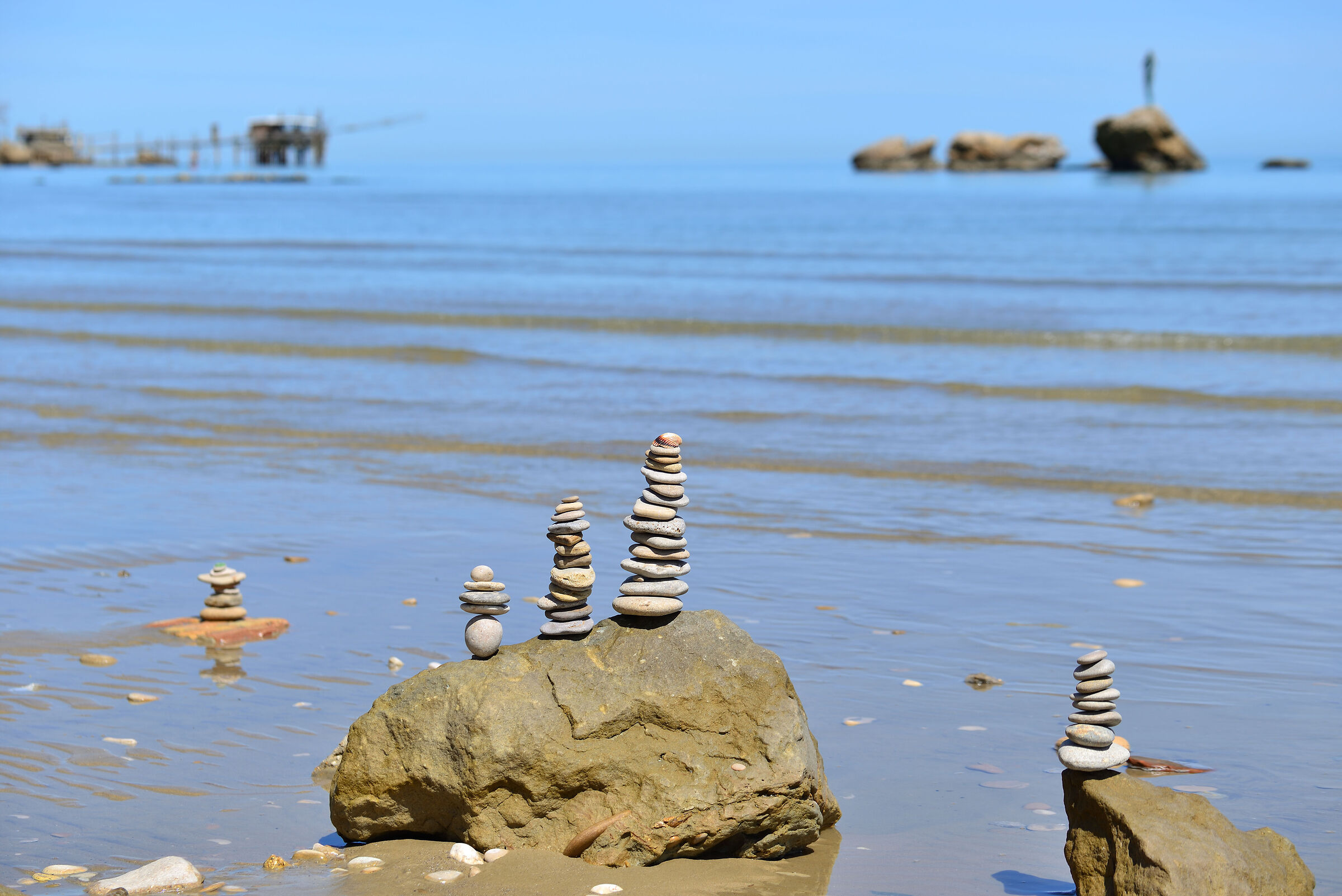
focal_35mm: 90
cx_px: 671
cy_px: 448
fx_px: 3356
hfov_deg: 22.6
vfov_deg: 15.2
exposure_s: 1/400
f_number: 6.3
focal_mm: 90
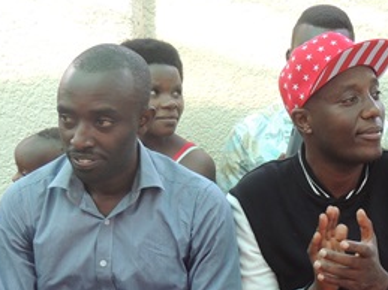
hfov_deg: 17.8
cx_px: 385
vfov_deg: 13.7
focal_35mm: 108
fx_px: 1210
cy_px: 215
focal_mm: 6.2
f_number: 3.3
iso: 160
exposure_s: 1/50
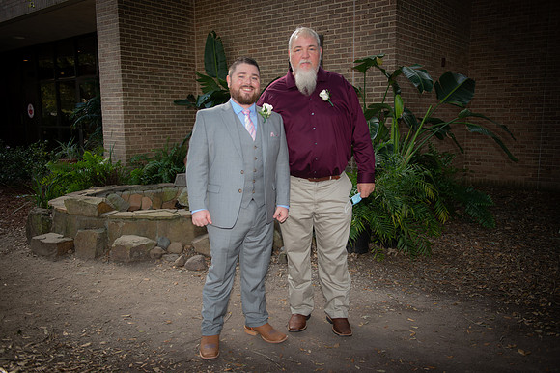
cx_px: 280
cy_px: 186
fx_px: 482
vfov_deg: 42.3
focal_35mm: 31
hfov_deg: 60.3
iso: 64
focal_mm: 31
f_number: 2.8
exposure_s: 1/60
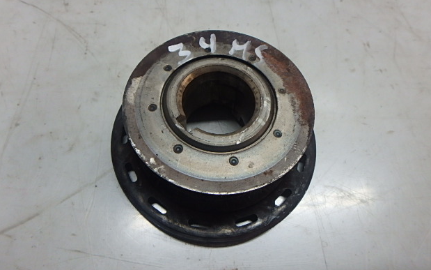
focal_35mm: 23
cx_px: 210
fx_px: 270
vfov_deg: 52.8
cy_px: 114
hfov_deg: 77.1
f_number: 3.5
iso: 200
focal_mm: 3.7
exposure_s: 1/40
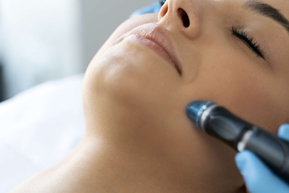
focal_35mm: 138
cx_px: 246
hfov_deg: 14.7
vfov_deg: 9.9
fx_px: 1108
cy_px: 112
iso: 320
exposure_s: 1/160
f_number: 2.8
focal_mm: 75
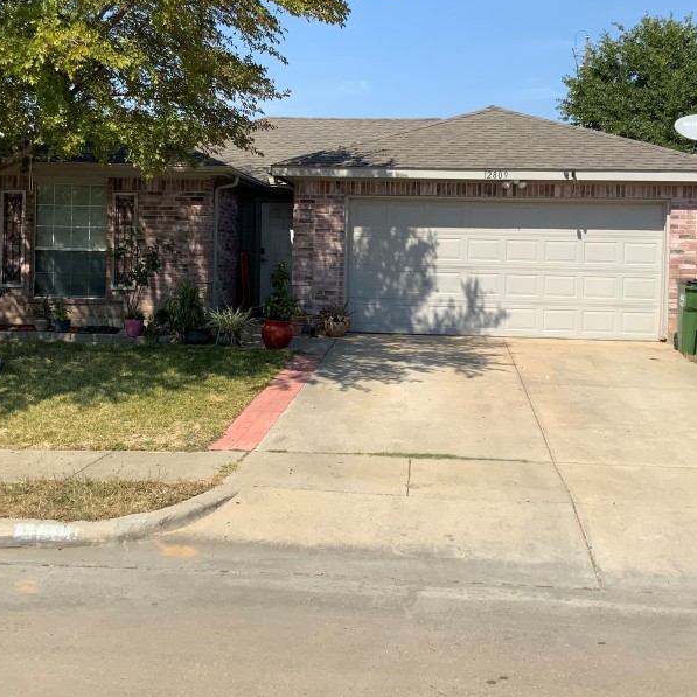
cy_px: 270
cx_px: 363
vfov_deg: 38.1
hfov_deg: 38.3
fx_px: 1002
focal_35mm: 44
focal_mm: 3
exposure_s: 1/2227
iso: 16
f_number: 1.8
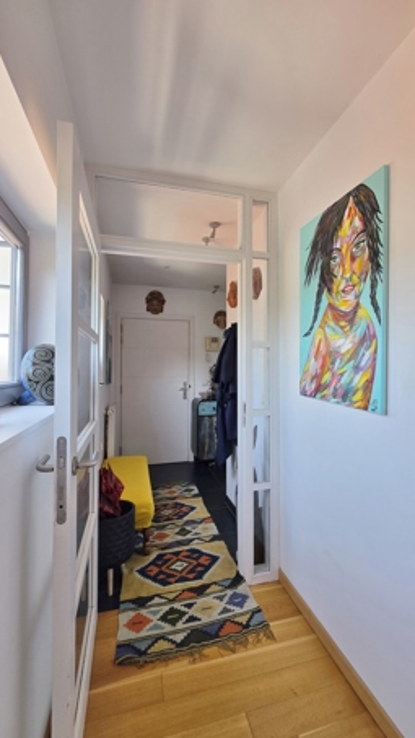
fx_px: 293
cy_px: 360
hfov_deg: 70.5
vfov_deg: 103.0
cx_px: 223
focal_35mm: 15
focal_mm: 2.2
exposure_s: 1/100
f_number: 1.9
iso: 32
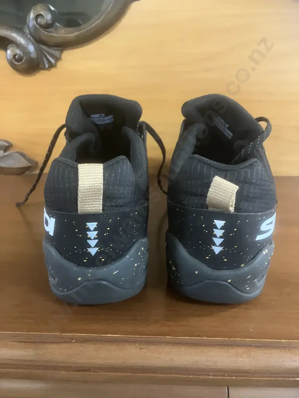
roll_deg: -1.6
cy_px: 199
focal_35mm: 28
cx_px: 150
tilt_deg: -20.7
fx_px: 322
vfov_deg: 63.4
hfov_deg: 49.7
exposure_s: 1/30
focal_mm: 3.99
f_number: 1.8
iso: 640
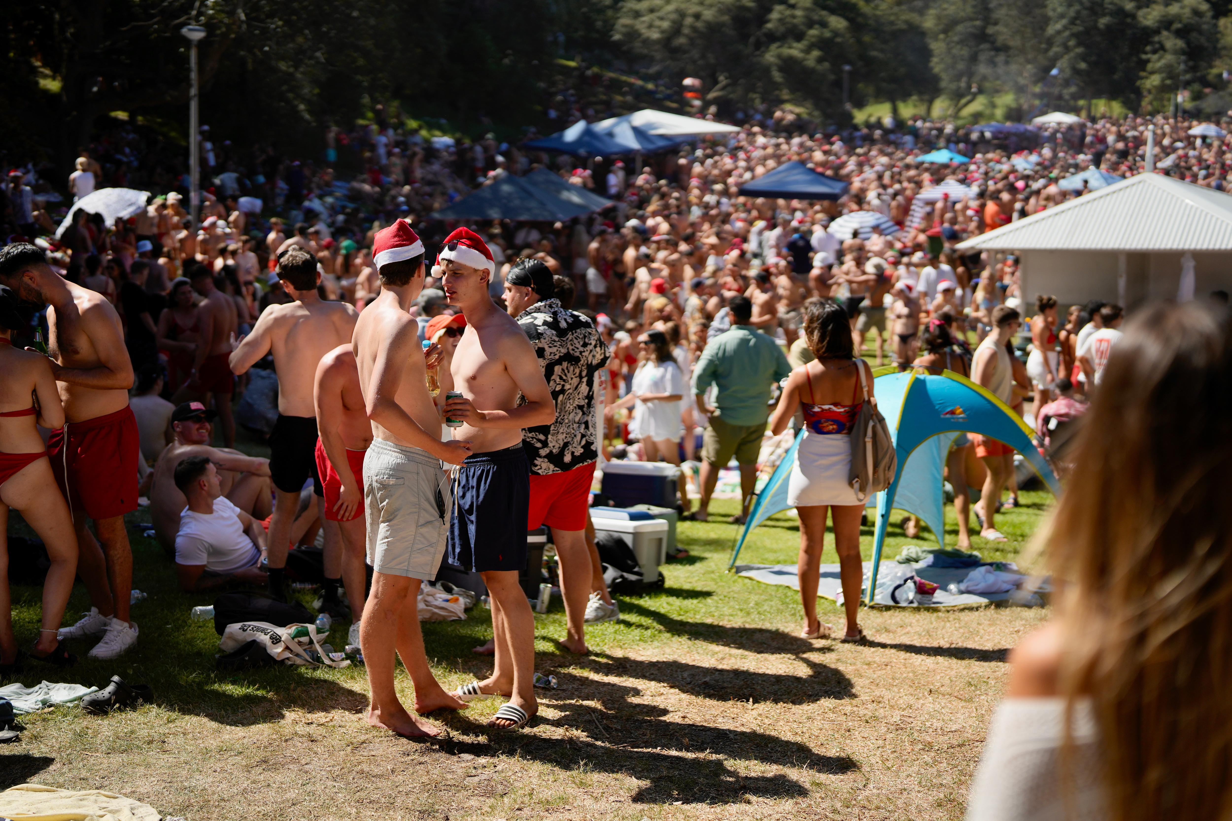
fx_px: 1711
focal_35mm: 50
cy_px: 410
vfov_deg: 27.0
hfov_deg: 39.6
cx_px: 616
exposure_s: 1/8000
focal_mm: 50
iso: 125
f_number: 1.6
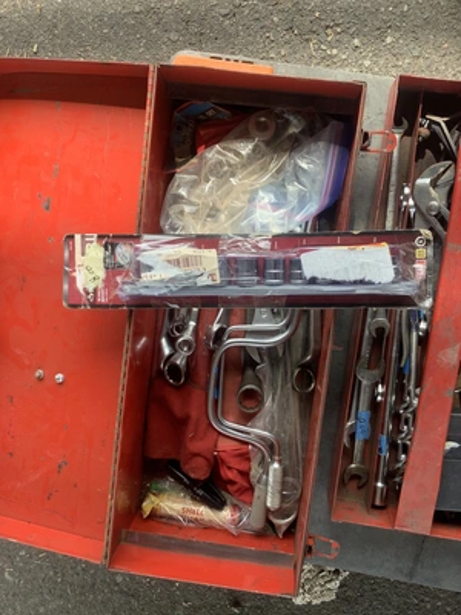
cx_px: 230
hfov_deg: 45.4
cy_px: 308
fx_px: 550
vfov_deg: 58.4
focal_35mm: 31
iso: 25
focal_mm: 3.3
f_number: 2.4
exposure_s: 1/259
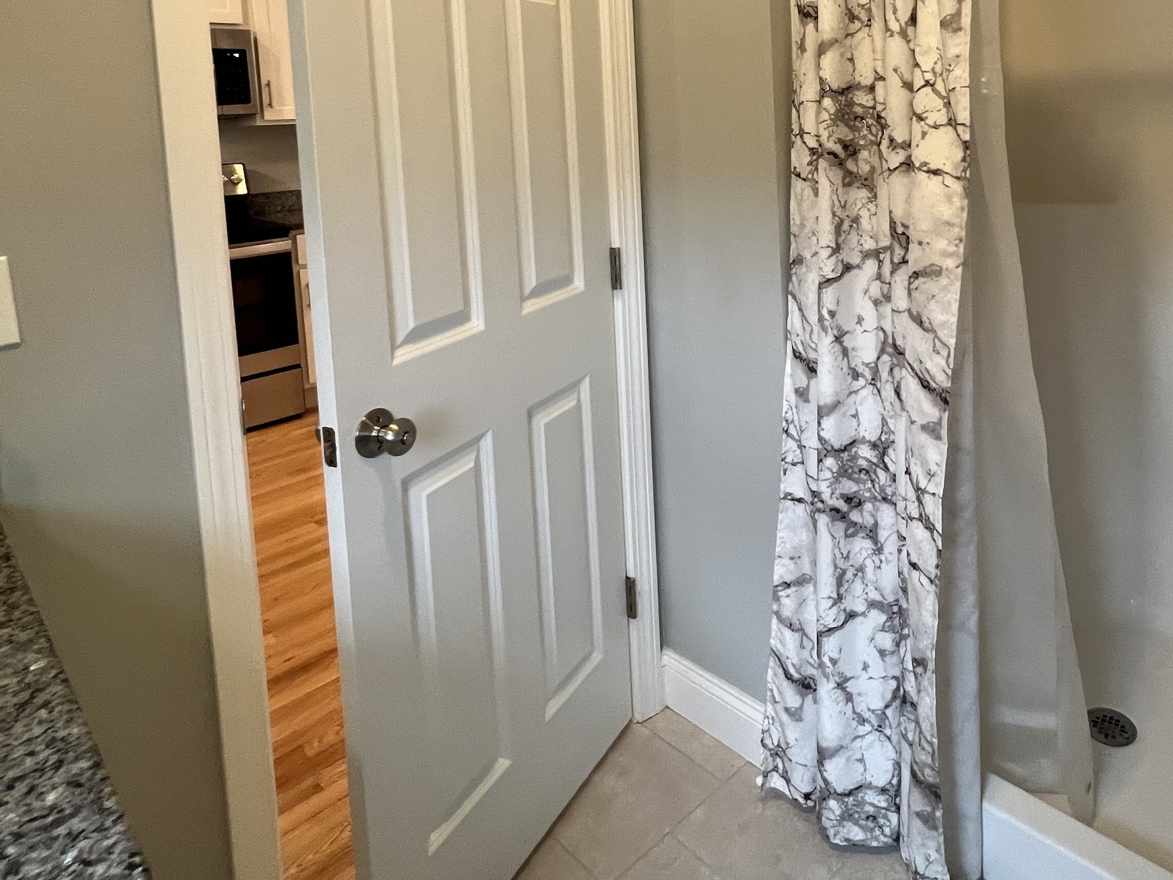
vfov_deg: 55.0
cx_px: 775
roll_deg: +1.6
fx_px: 779
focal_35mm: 23
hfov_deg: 71.9
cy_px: 183
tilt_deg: -6.5
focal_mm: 1.57
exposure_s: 1/120
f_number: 1.8
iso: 250
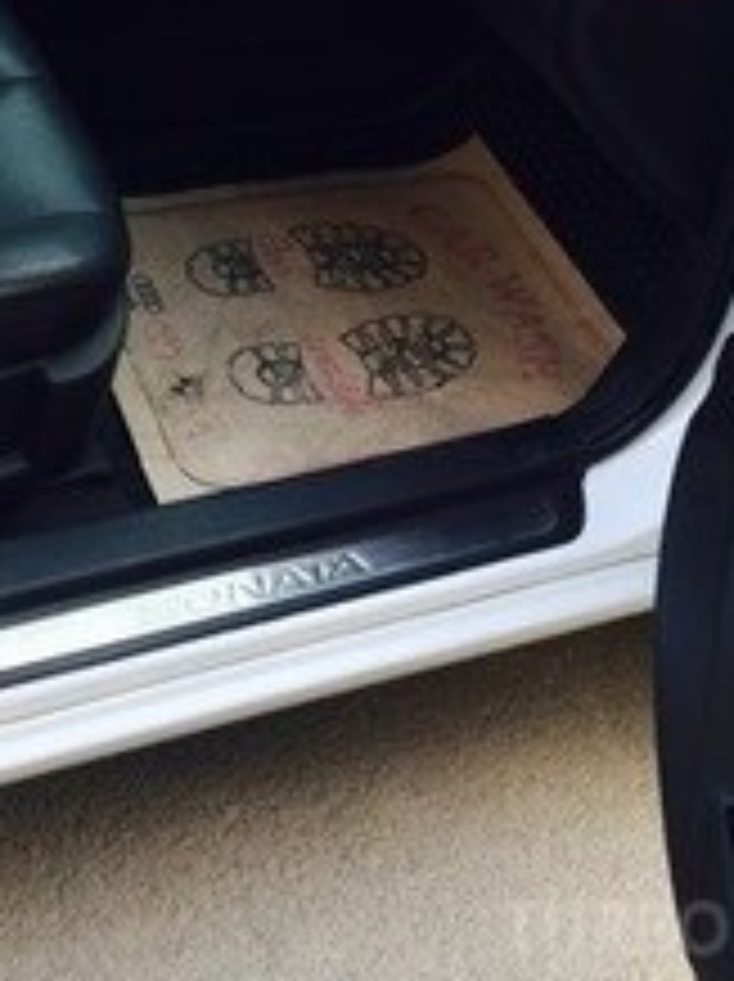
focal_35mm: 66
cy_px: -108
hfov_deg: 21.5
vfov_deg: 26.9
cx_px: 27
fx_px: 1870
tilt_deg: -29.6
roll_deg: -4.0
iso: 32
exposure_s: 1/50
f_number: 2.2
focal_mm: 4.15
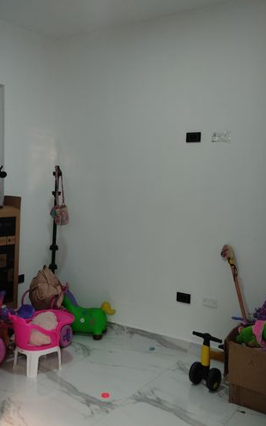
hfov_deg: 34.3
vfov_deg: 52.8
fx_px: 430
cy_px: 213
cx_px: 105
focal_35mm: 37
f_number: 1.79
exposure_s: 1/30
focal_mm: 4.74
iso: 148
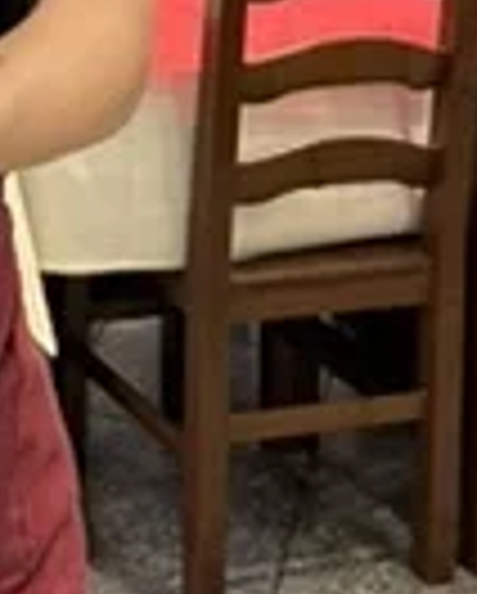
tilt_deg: +0.1
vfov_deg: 17.8
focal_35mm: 92
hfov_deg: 15.1
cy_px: -378
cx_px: -310
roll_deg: +0.6
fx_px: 1620
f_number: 1.5
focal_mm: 5.7
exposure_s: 1/50
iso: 125
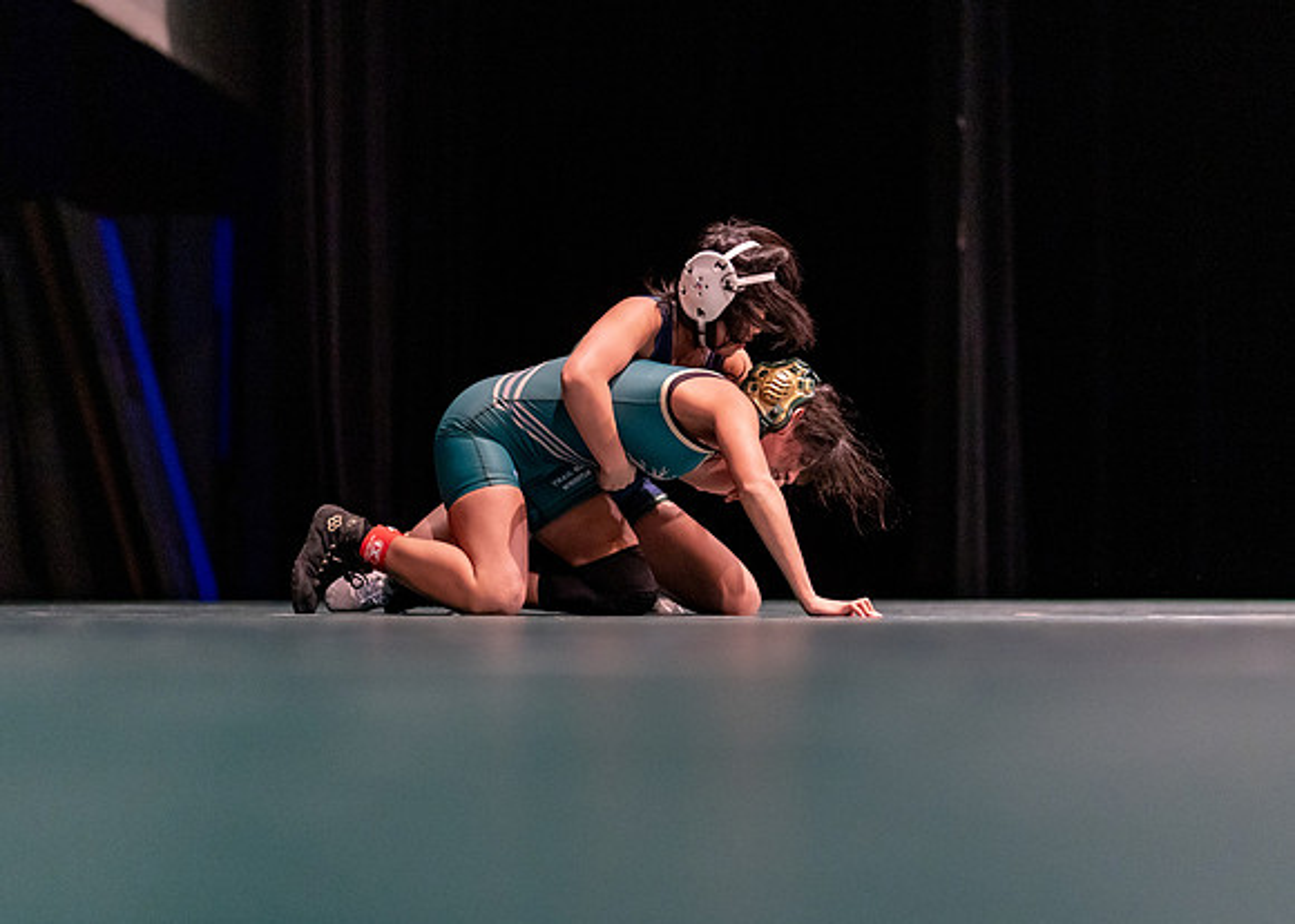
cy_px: 474
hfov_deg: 25.5
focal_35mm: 78
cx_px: 688
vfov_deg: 18.4
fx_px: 2857
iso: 2000
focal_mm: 50
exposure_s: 1/1000
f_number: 1.2
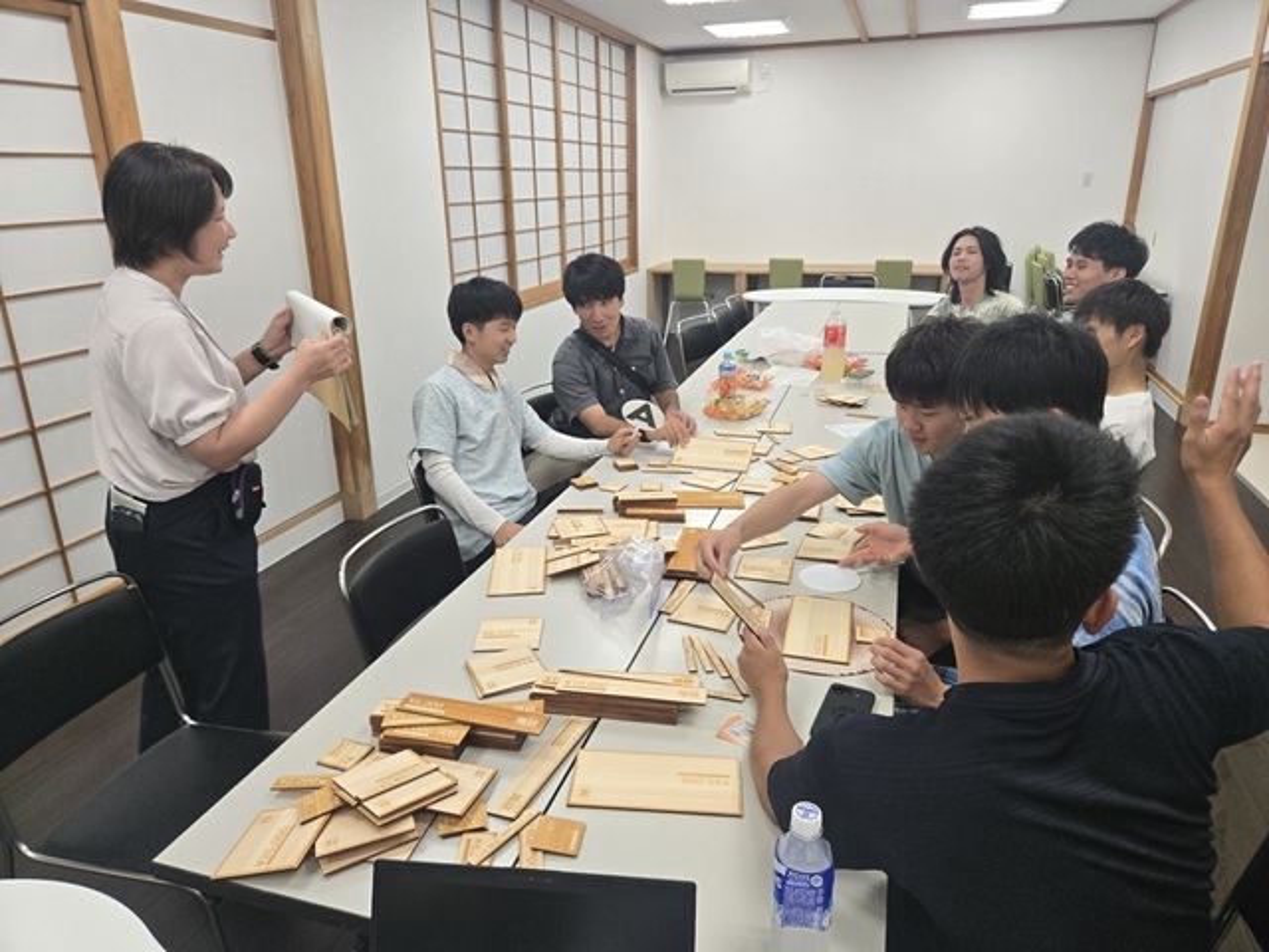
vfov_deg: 58.9
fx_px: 843
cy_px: 476
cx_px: 634
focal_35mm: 23
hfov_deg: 73.9
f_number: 1.8
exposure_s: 1/180
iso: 100
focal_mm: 5.4
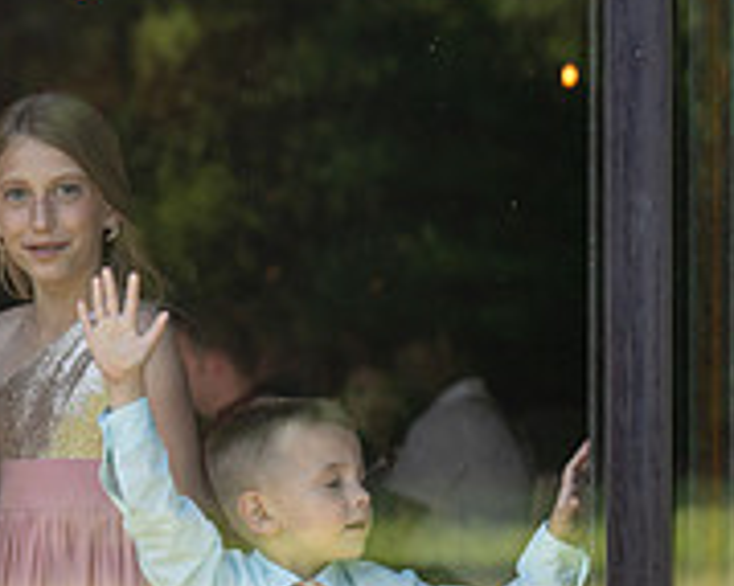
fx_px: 8272
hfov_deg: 5.1
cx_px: 126
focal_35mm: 381
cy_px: 581
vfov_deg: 4.1
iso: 500
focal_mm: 116
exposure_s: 1/250
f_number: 6.3
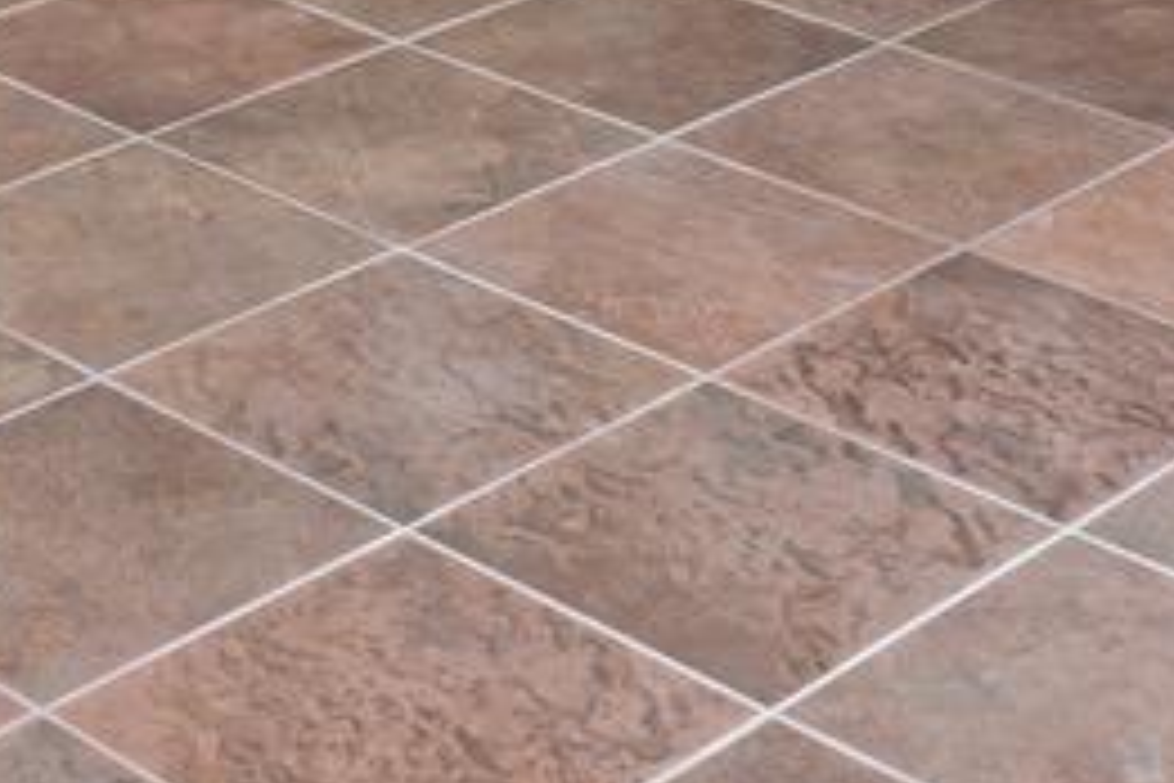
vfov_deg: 10.3
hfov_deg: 18.5
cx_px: 369
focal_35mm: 110
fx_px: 3587
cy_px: -1244
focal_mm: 14
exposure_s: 1/1.25
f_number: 11
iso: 320
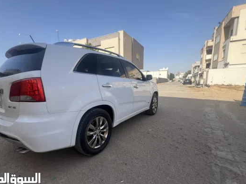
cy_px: 105
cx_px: 112
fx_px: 114
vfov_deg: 77.7
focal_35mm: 16
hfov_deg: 94.2
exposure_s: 1/986
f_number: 1.8
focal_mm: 1.57
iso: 32
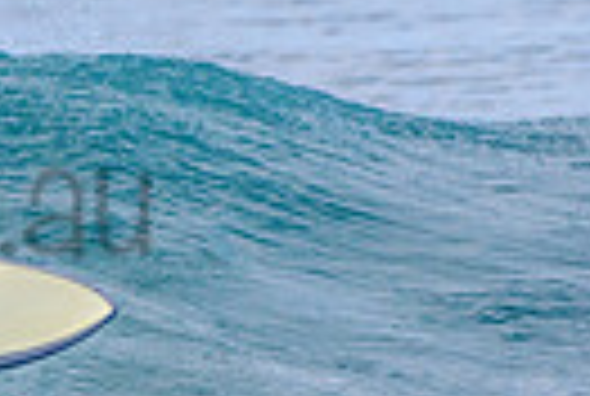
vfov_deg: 0.5
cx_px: -470
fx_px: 44433
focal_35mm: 2705
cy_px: 185
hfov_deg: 0.8
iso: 360
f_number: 5.6
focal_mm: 500
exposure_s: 1/2000
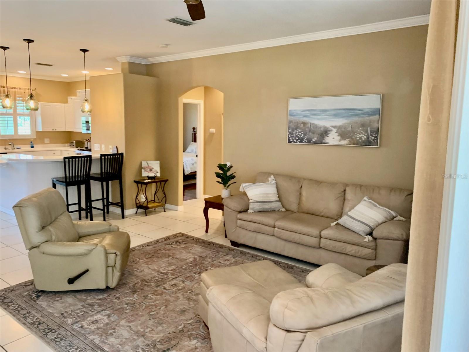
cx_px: 234
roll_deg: -0.8
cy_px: 176
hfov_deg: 67.3
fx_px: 352
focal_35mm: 26
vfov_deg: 53.1
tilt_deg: -7.6
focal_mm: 4.25
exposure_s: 1/60
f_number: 1.8
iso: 250
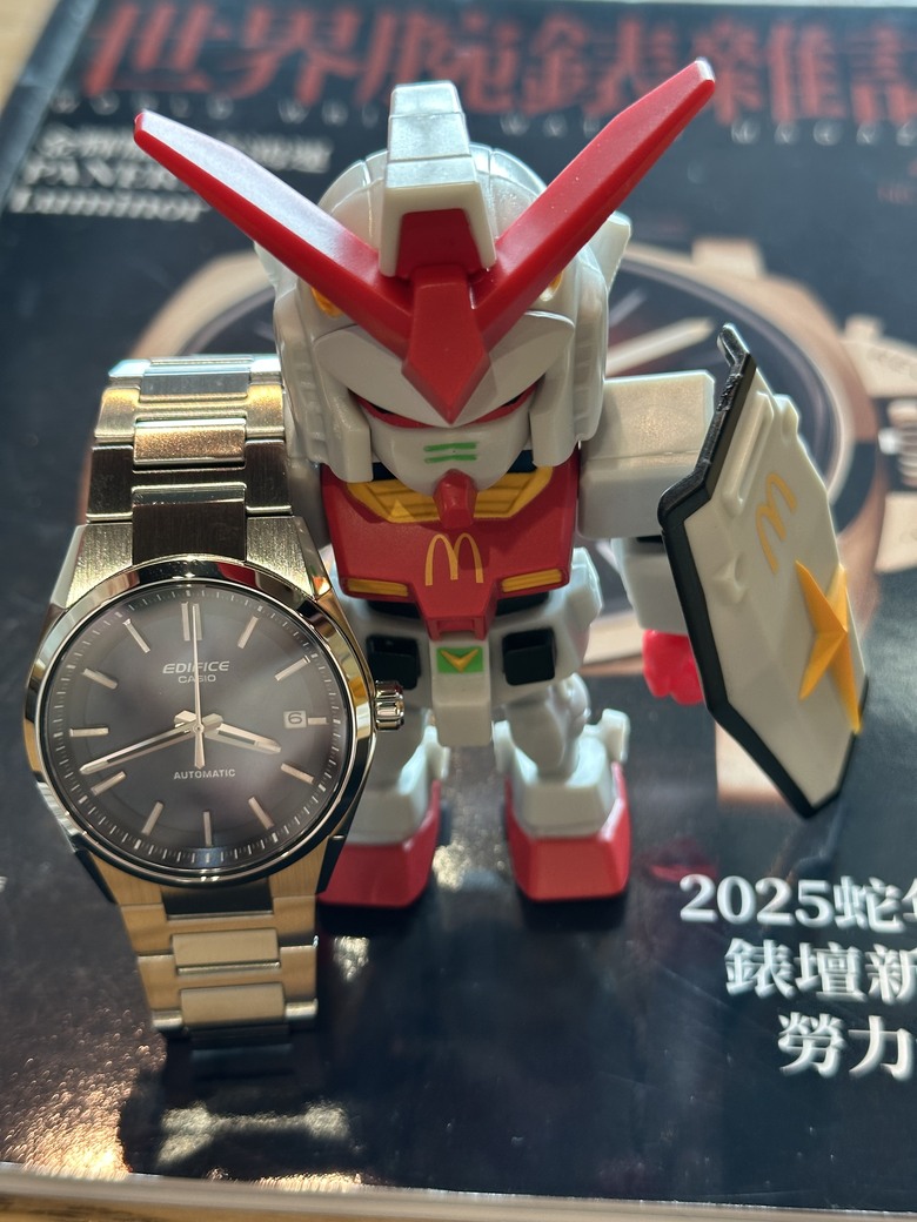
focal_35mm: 48
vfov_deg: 39.7
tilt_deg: -44.7
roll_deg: +0.8
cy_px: 611
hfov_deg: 30.3
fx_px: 1695
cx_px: 458
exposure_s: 1/60
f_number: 1.78
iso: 125
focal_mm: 6.86
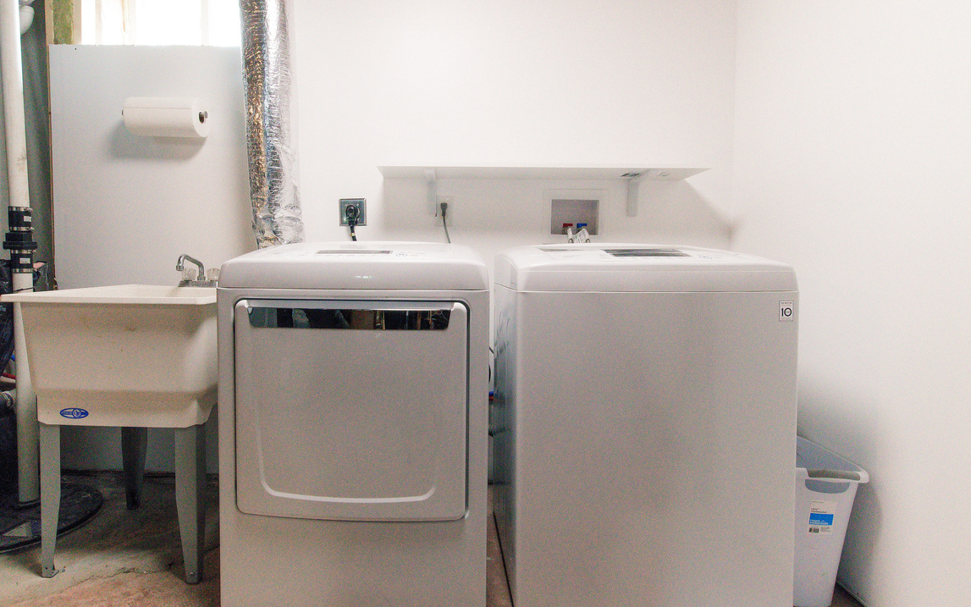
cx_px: 500
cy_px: 334
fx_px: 423
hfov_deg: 97.8
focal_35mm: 16
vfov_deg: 71.1
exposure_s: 1/60
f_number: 10
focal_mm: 15
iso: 4000
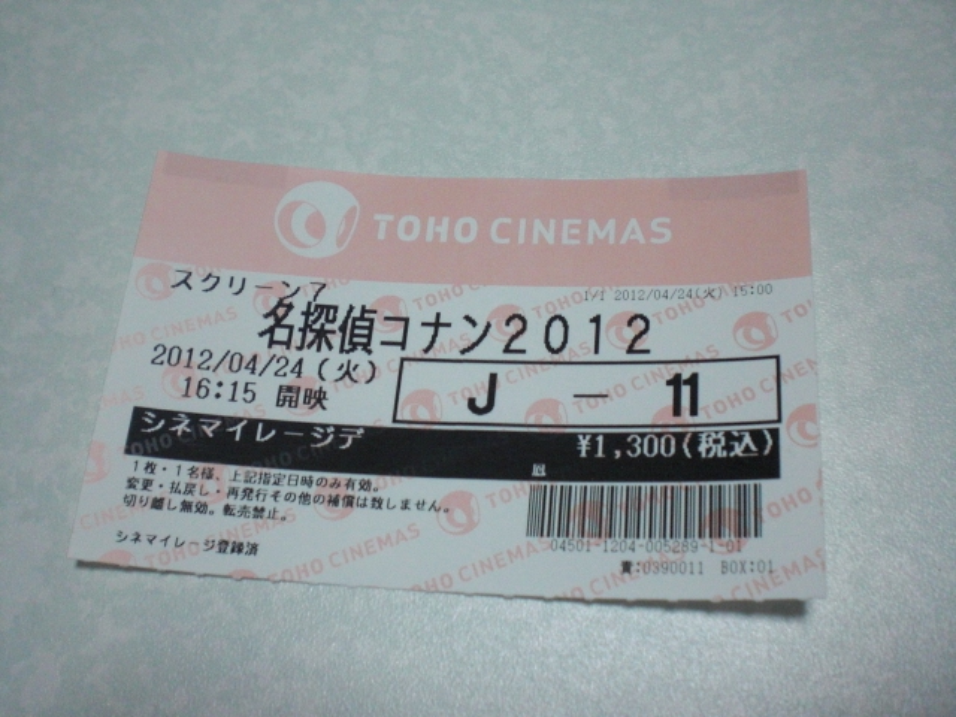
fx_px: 1049
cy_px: 358
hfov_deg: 49.0
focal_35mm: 38
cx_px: 478
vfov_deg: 37.7
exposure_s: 1/80
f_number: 3.1
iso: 400
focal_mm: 6.3
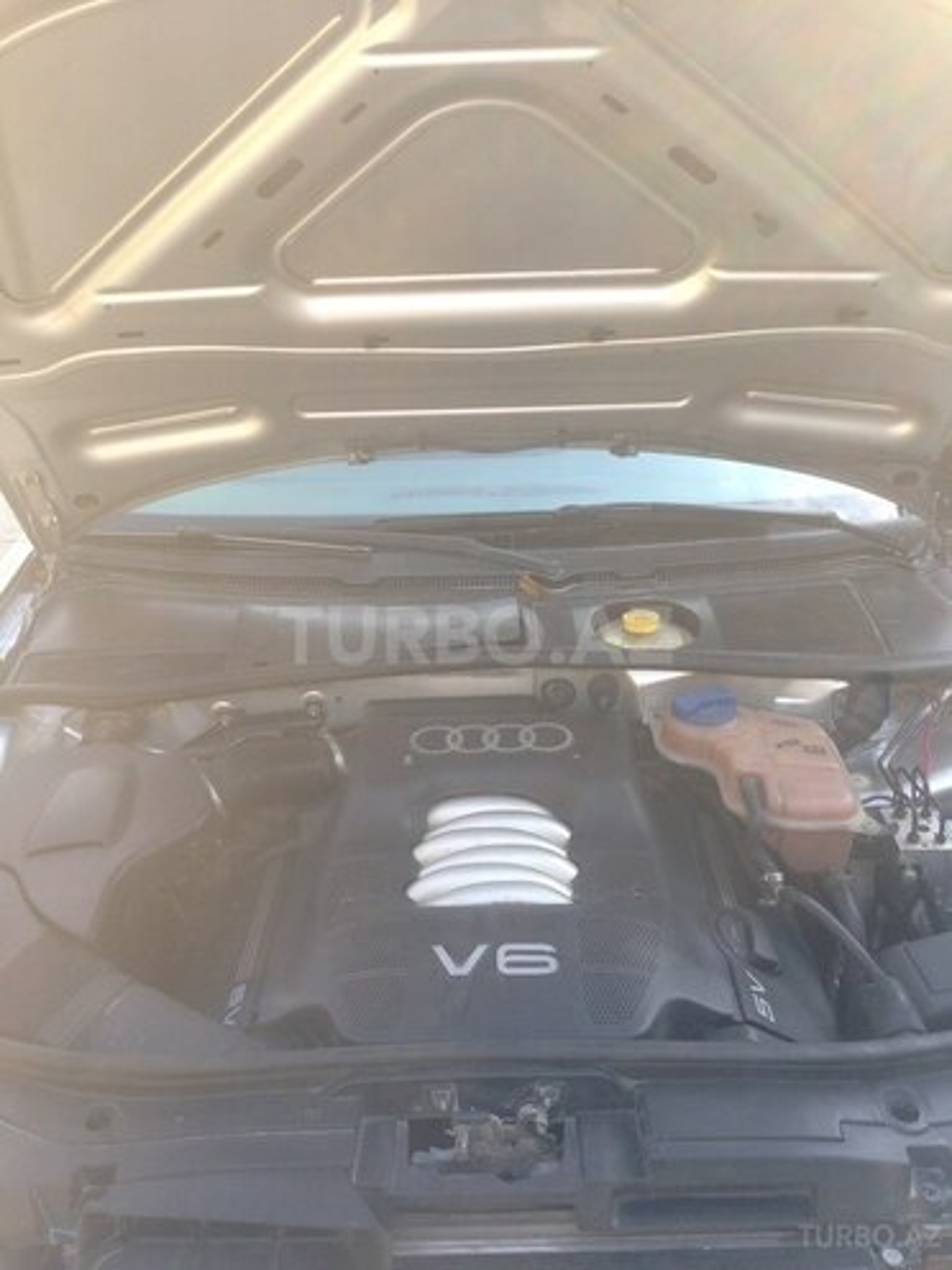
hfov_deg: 42.9
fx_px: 1210
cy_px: 635
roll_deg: +0.8
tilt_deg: -22.0
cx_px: 476
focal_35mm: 33
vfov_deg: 55.4
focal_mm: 4.12
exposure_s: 1/170
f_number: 2.4
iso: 50
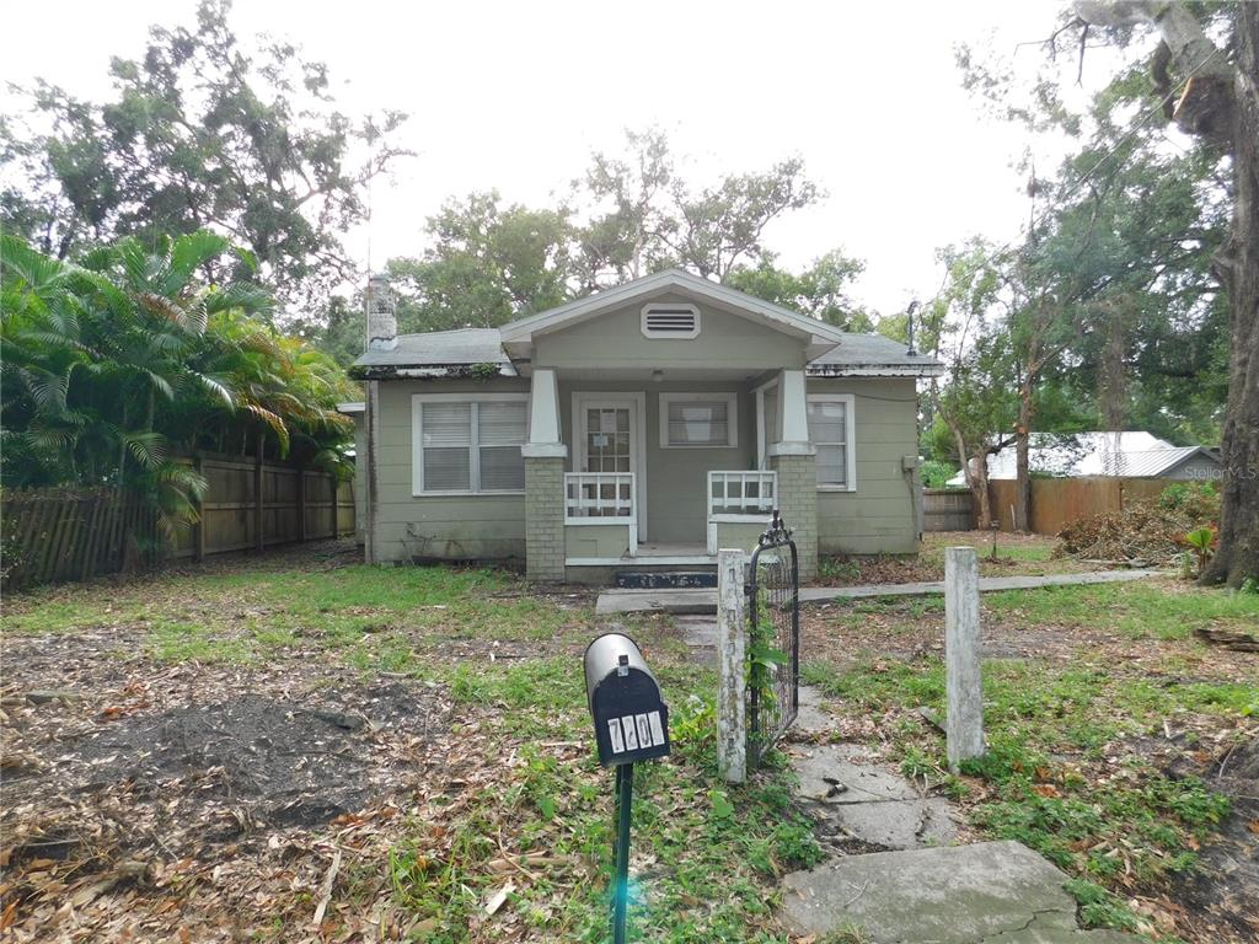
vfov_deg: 58.9
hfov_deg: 73.9
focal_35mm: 23
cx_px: 630
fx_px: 837
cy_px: 472
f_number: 3
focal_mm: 4
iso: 125
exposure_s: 1/200
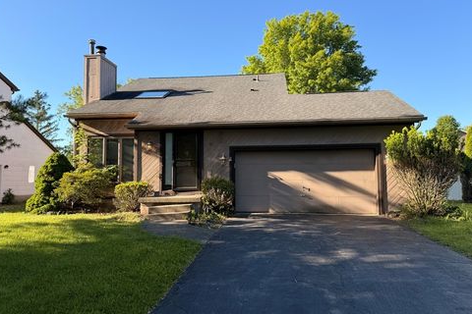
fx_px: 341
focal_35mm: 26
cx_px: 236
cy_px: 153
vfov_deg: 49.5
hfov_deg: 69.4
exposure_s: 1/1522
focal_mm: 6.76
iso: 80
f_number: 1.78
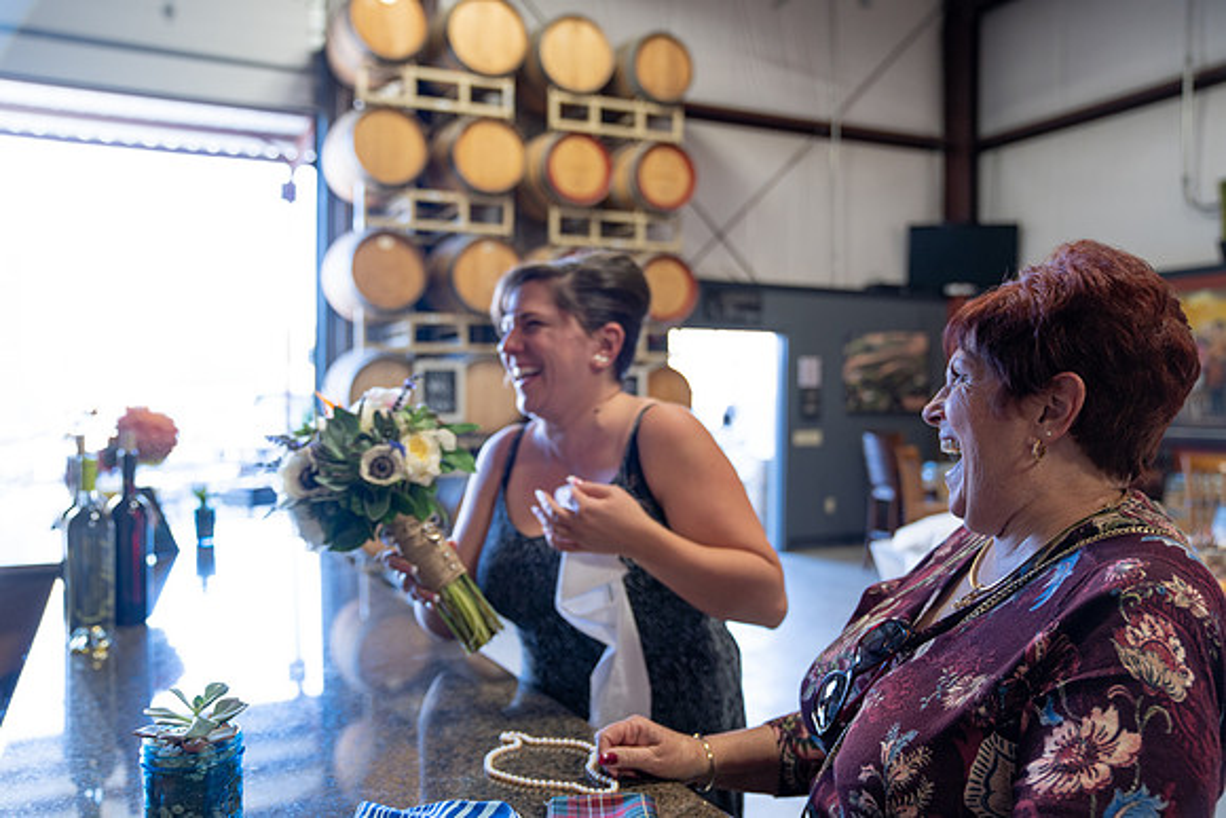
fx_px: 1022
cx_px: 613
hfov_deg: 61.9
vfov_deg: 43.6
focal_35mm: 30
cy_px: 409
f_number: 2.8
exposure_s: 1/100
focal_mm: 30
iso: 500
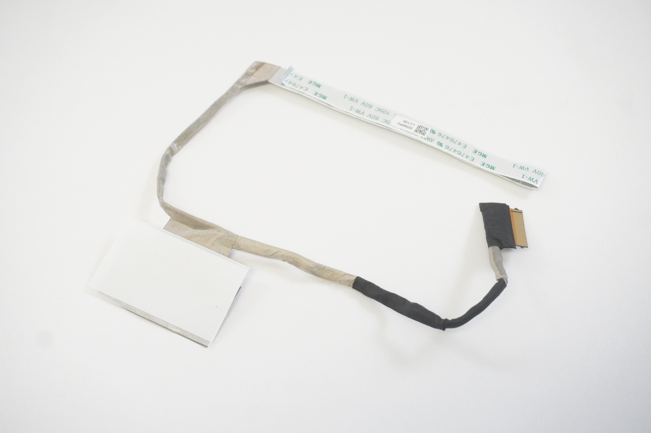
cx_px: 326
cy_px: 216
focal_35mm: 51
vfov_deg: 26.4
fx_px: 921
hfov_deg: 38.9
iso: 5000
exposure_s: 1/250
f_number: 5.6
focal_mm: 34
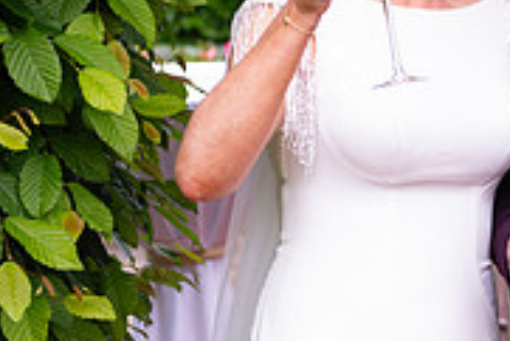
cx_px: 552
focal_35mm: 176
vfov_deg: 7.8
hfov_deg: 11.5
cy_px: 32
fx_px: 2495
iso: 160
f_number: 3.5
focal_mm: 55
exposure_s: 1/160
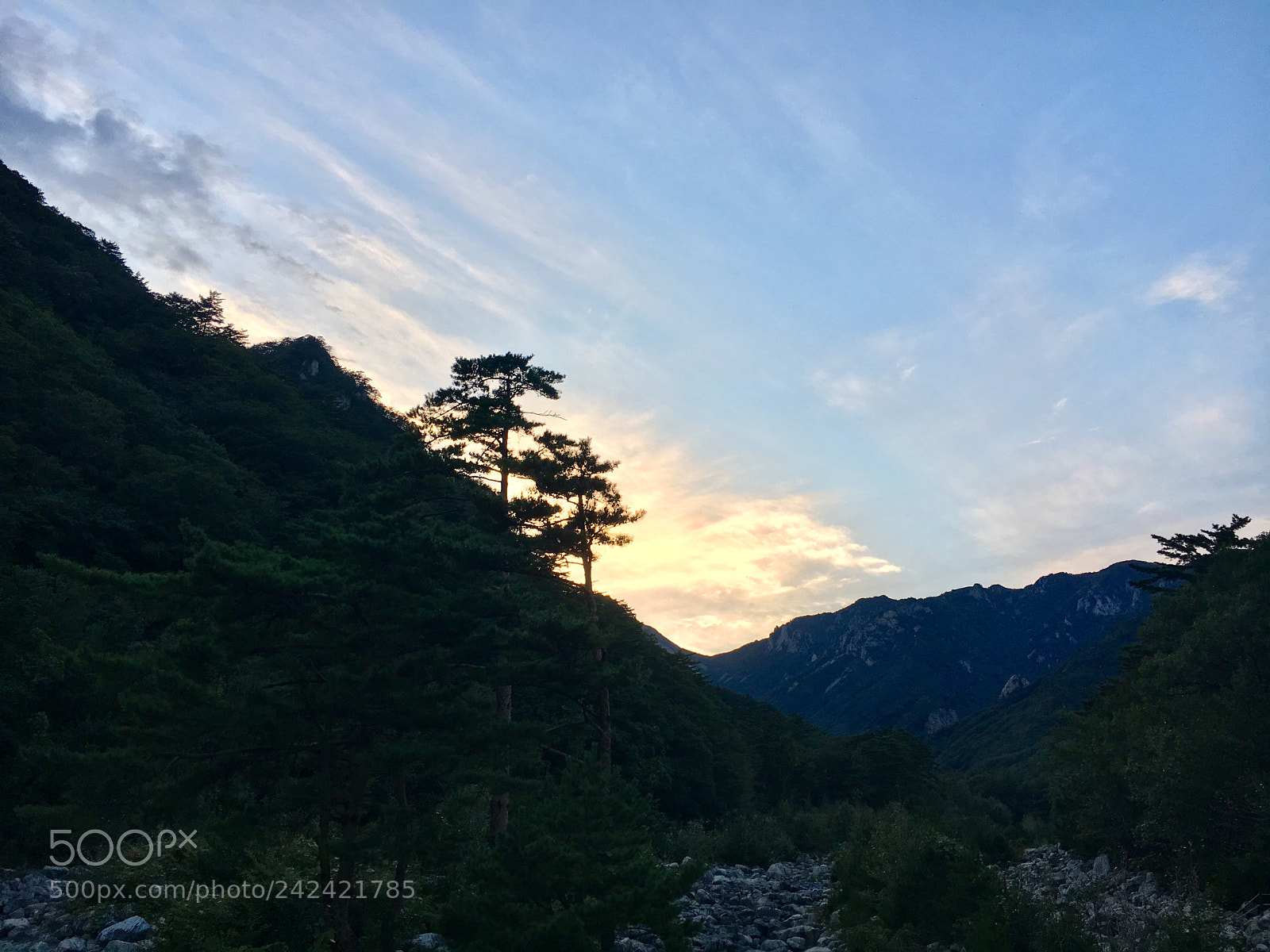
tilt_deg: +19.4
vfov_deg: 48.2
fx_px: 1064
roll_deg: -2.4
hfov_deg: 61.7
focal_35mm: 29
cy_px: 476
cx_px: 635
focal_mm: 4.15
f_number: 2.2
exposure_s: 1/120
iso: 32
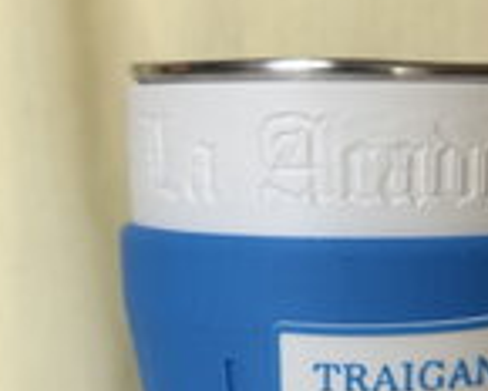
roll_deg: -1.7
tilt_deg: -13.0
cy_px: 440
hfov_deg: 22.0
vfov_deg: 17.2
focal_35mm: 86
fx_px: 1242
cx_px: 380
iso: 64
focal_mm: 6.86
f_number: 1.78
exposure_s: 1/121
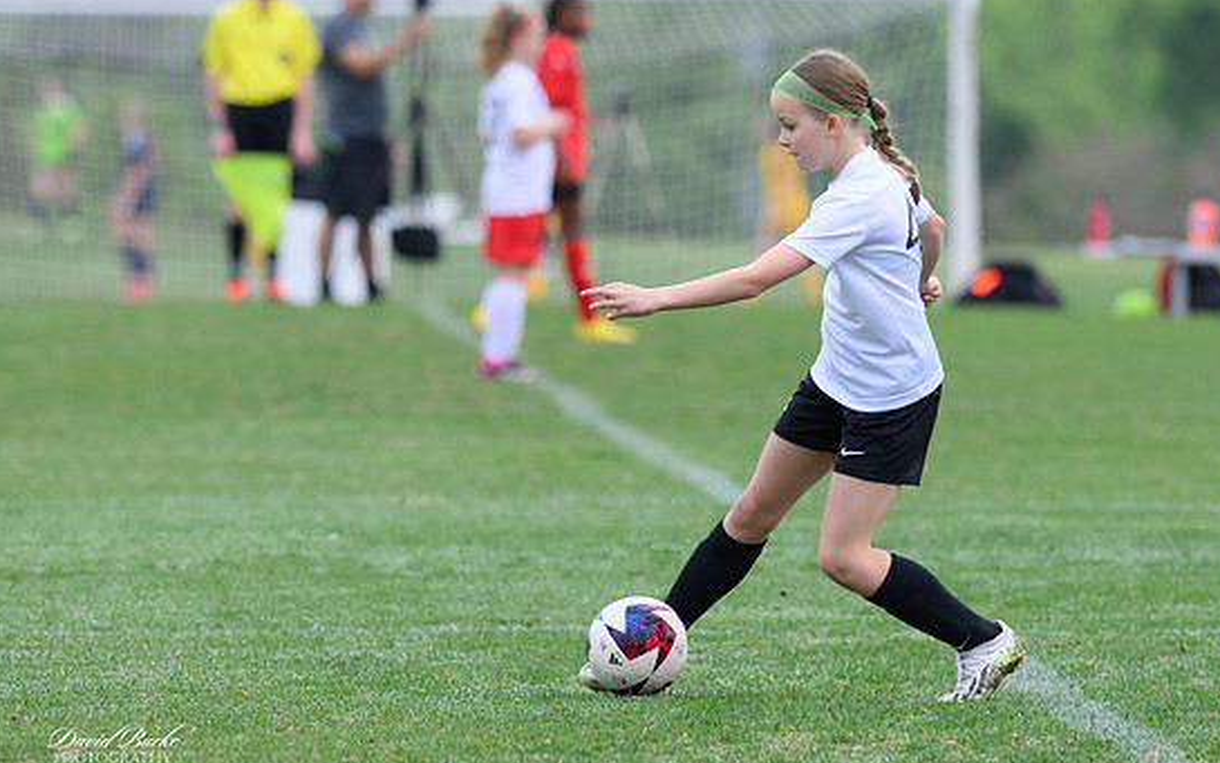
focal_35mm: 659
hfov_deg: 3.2
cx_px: 576
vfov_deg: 2.0
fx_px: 21918
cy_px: 469
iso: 1600
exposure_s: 1/1250
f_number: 6
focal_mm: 400
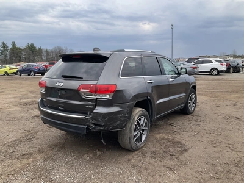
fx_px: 204
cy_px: 92
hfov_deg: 61.7
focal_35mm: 29
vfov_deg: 48.2
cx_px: 122
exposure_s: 1/454
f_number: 1.8
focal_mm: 3
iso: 25
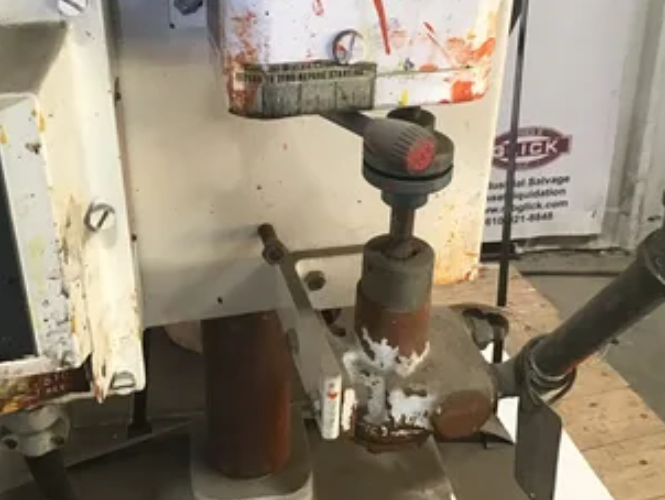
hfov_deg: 45.7
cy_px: 209
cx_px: 328
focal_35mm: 41
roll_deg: +1.1
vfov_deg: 35.1
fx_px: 788
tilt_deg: -27.8
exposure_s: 1/30
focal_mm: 3.3
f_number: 2.4
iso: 125
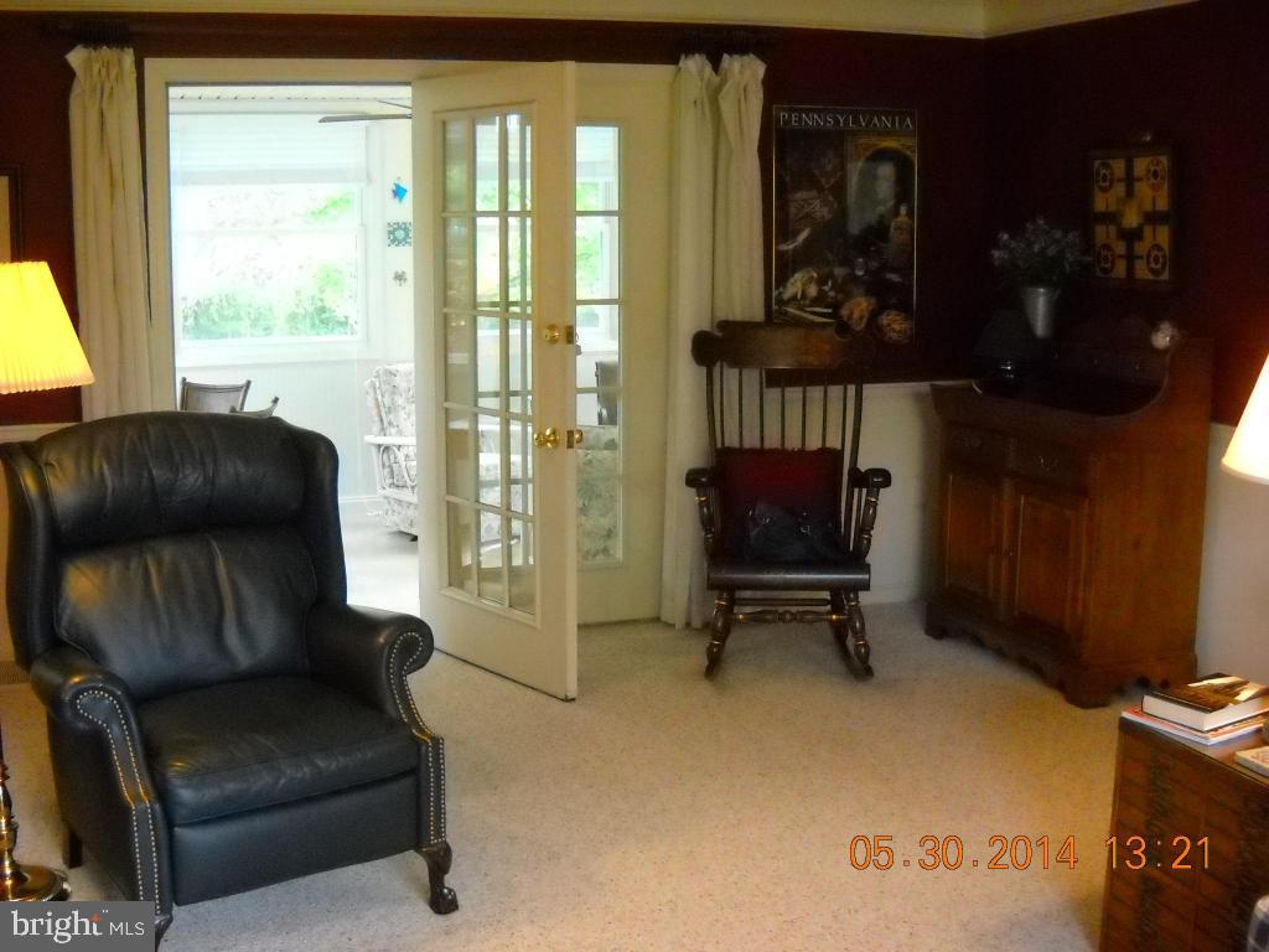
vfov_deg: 35.1
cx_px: 634
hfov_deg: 45.8
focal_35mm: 41
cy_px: 476
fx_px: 1503
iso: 800
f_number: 3.1
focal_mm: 6.72
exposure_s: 1/60
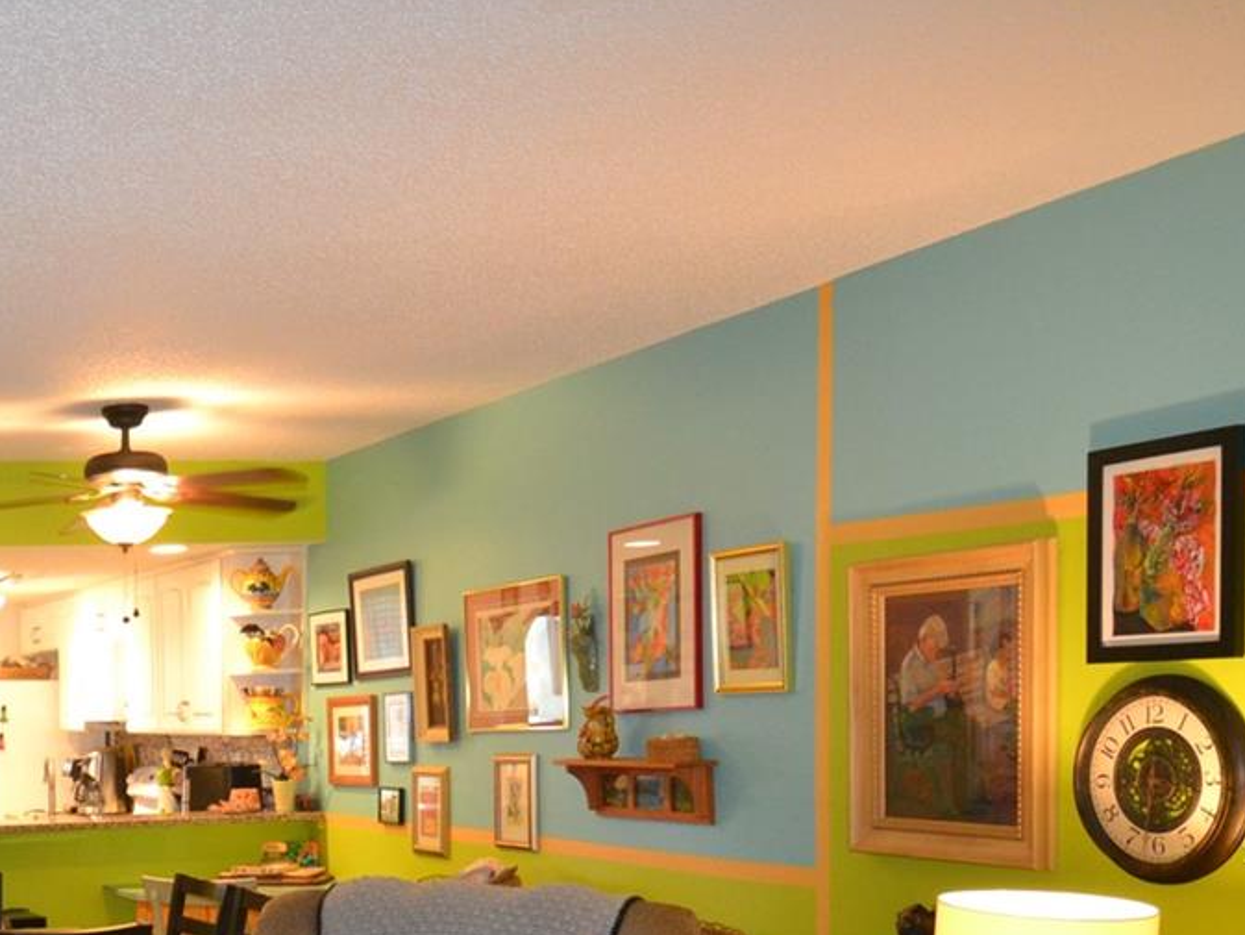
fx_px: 1727
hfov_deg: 34.9
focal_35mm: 48
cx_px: -74
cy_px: 850
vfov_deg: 29.0
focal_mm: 14
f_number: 4
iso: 1400
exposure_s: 1/60
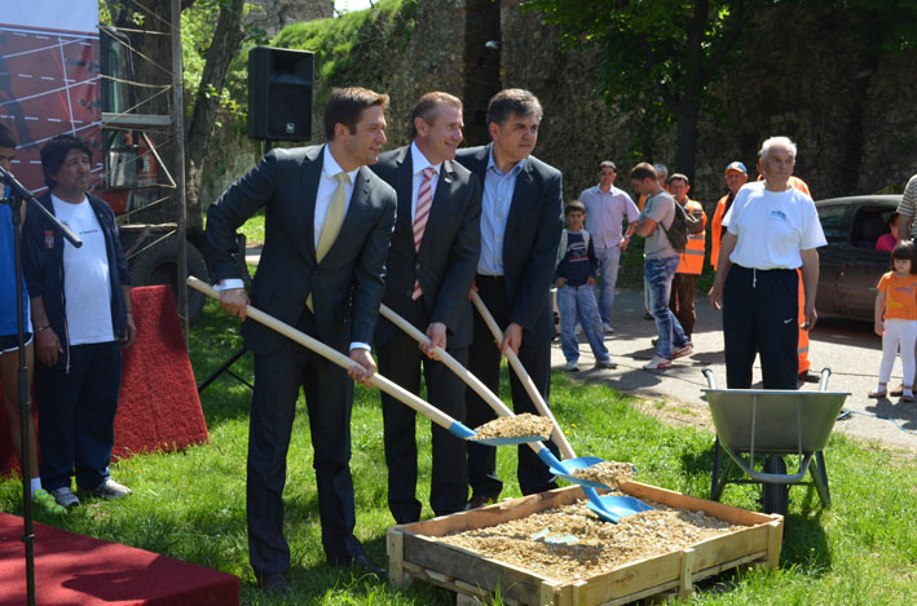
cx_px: 458
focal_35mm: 48
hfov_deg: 41.2
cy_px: 303
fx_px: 1220
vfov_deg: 27.9
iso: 200
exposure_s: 1/250
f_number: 8
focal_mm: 32
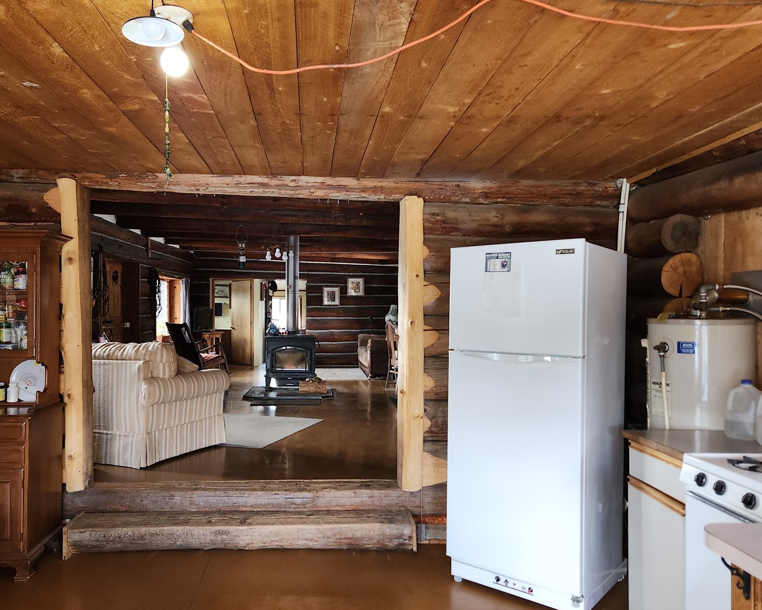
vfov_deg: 53.2
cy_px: 309
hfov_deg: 63.8
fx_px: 609
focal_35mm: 27
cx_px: 332
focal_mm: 5.4
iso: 100
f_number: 1.8
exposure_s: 1/30
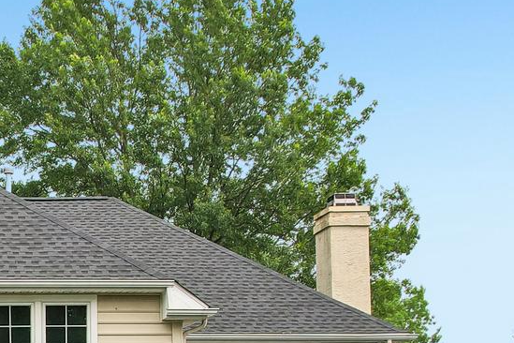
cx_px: -91
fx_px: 1171
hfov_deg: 22.9
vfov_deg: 15.7
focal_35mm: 82
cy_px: 462
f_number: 2.8
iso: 100
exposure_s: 1/2000
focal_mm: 8.4
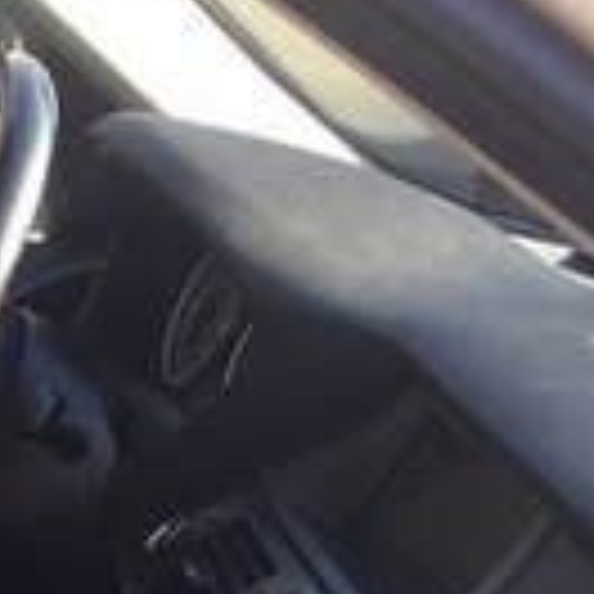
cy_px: 970
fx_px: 2485
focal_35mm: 128
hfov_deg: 12.4
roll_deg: -3.3
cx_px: -495
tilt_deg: -27.1
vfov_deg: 12.7
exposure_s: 1/102
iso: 32
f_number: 2.2
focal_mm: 4.15
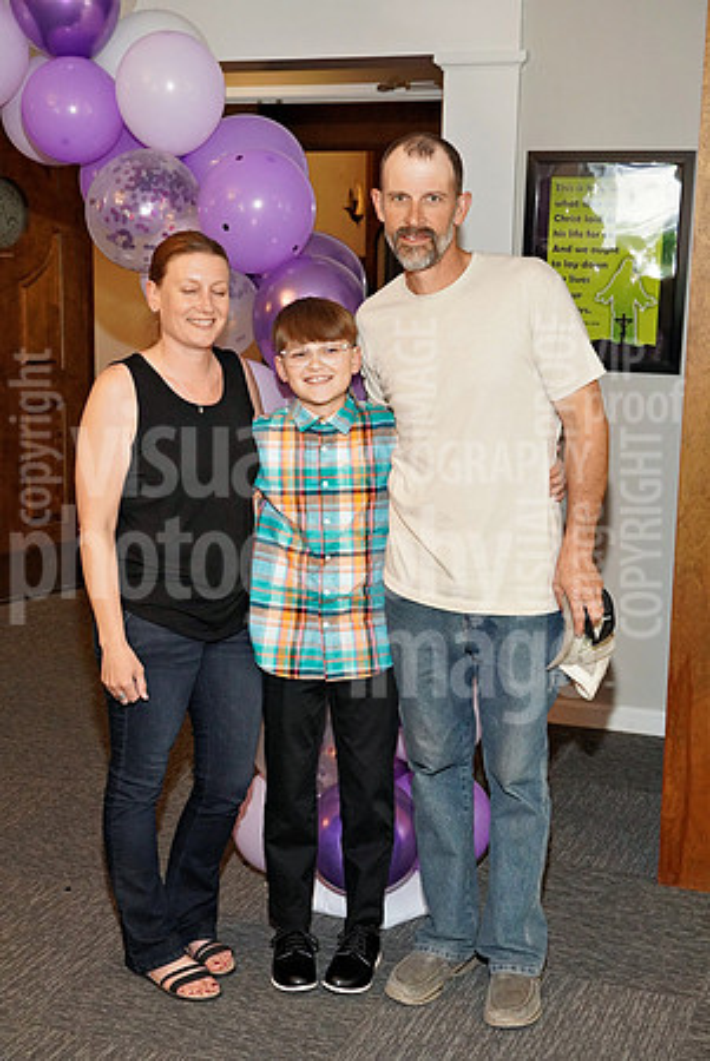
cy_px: 530
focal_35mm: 51
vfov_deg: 38.8
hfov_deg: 26.5
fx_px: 1505
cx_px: 355
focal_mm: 34
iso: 3200
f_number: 6.3
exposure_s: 1/125
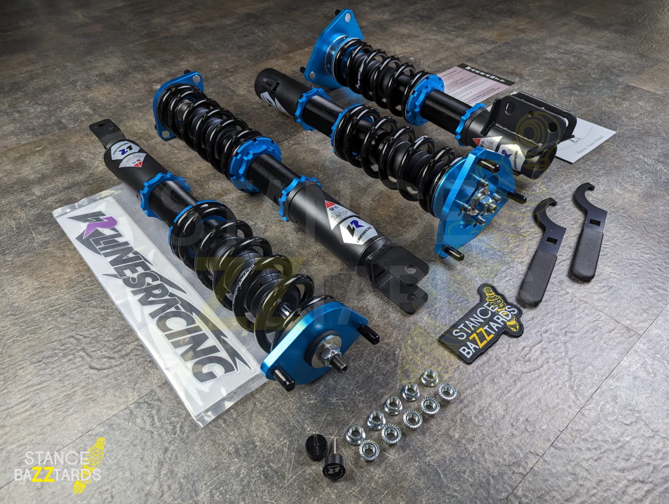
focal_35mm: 24
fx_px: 464
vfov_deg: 56.9
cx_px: 334
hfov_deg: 71.5
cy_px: 252
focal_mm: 6.81
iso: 41
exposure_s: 1/54.4
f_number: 1.85
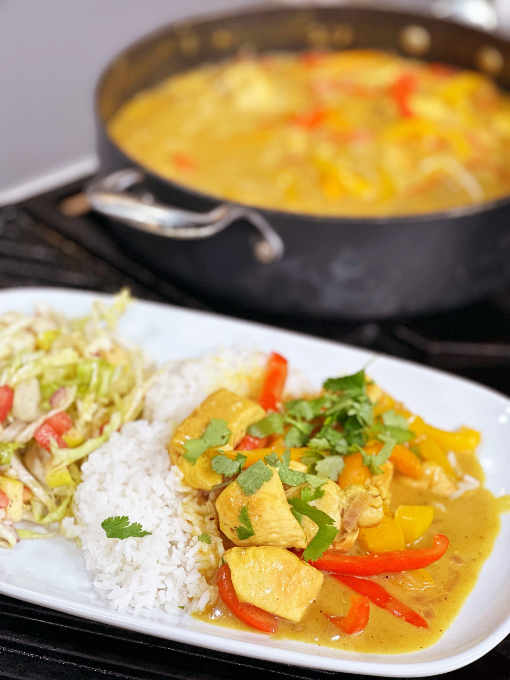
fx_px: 1513
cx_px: 255
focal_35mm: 77
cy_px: 340
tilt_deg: -31.4
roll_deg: -0.8
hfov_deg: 19.1
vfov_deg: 25.3
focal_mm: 9
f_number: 2.8
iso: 200
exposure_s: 1/121
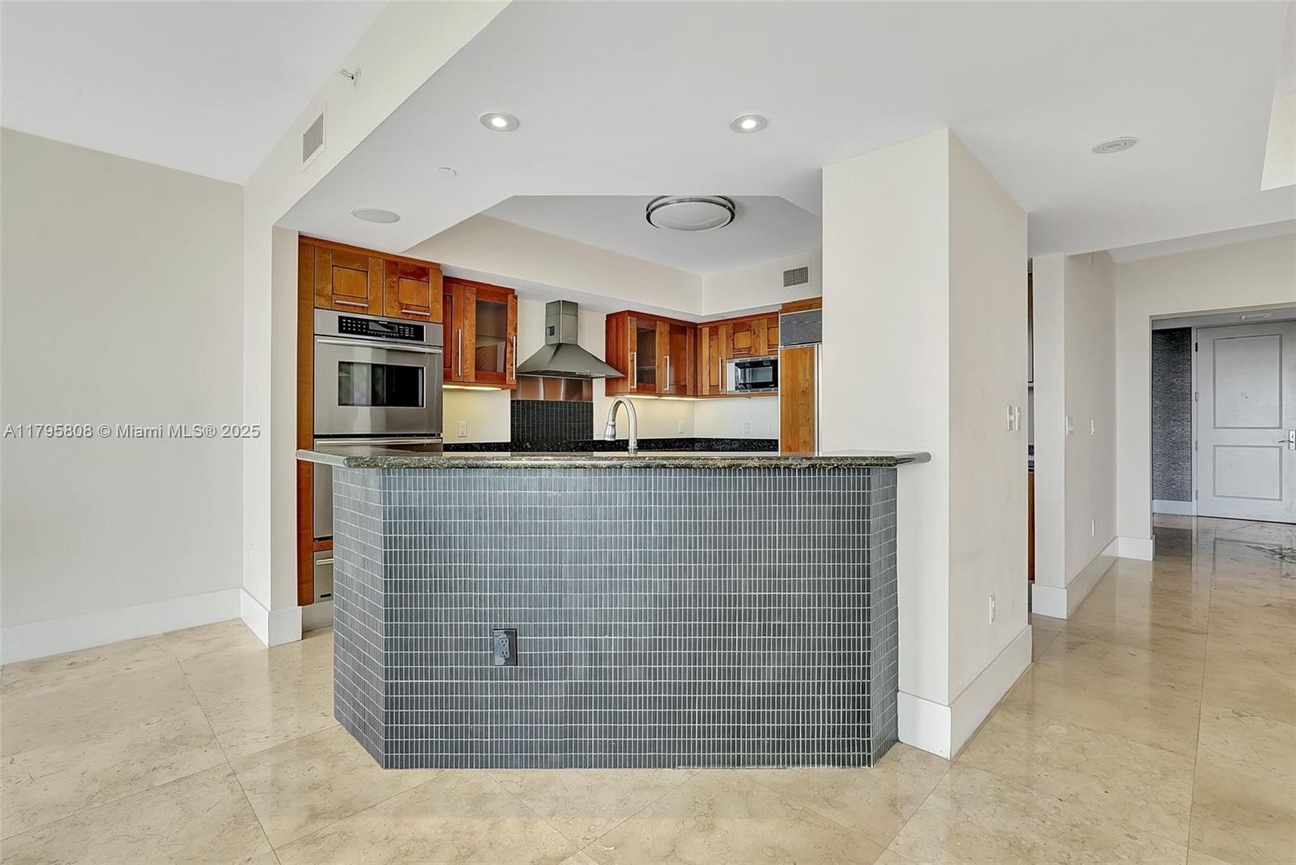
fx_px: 594
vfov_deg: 72.1
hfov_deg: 95.0
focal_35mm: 16
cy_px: 432
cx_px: 648
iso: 640
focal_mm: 16.5
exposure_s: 1/10
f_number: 13
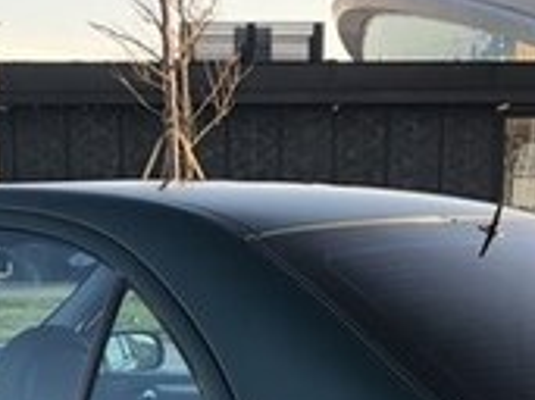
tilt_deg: -16.2
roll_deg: -0.5
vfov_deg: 12.2
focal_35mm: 112
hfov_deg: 17.6
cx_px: 219
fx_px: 1730
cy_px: 692
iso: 20
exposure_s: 1/100
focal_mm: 3.99
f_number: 1.8
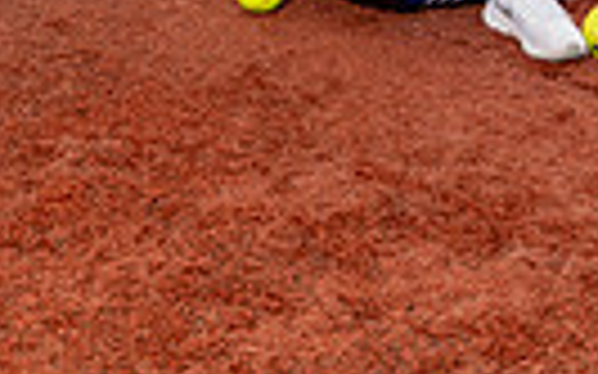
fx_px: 1971
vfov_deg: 9.5
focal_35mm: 121
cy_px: -563
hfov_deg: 17.1
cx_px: 135
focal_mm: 35
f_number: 6.3
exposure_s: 1/200
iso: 80
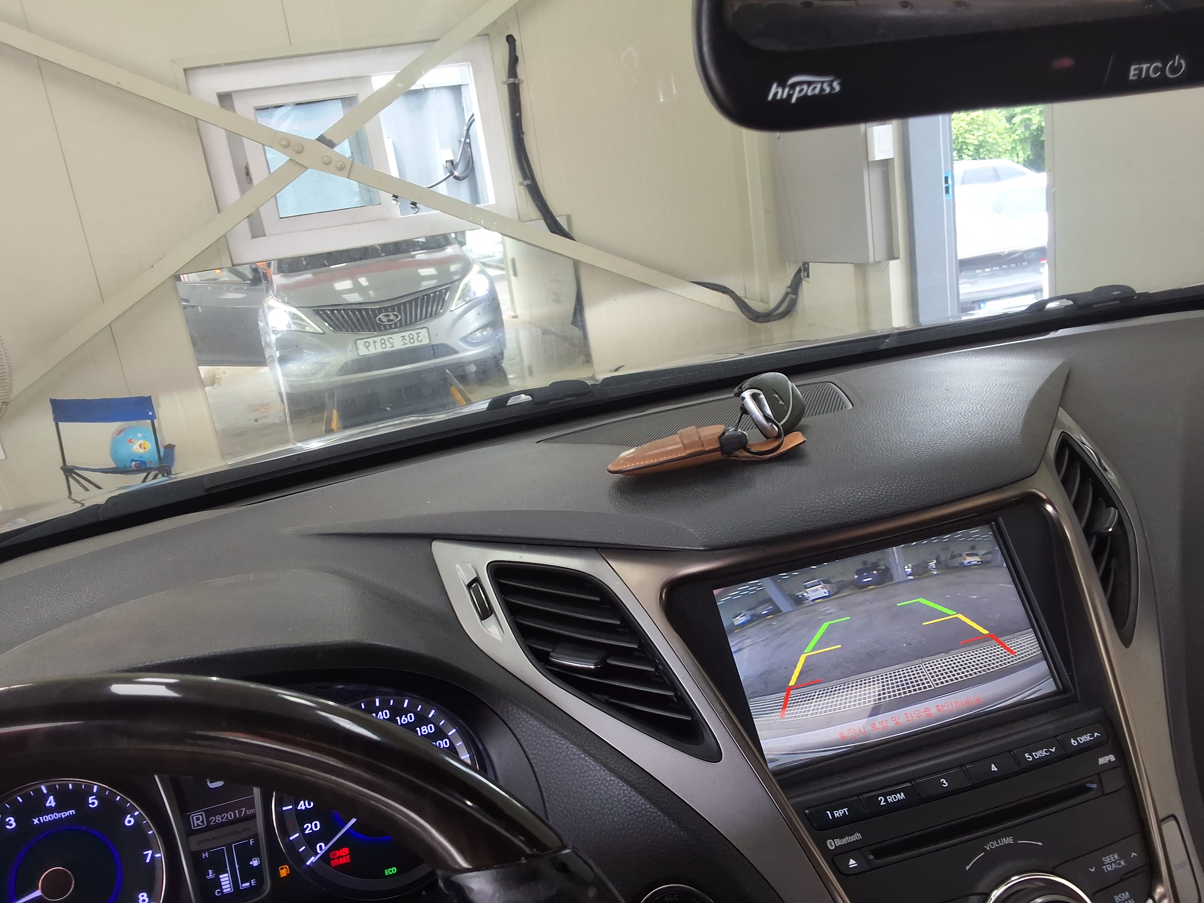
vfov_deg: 49.7
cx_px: 602
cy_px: 452
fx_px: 974
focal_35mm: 28
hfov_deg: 63.4
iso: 32
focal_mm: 2.91
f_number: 1.9
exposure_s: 1/60
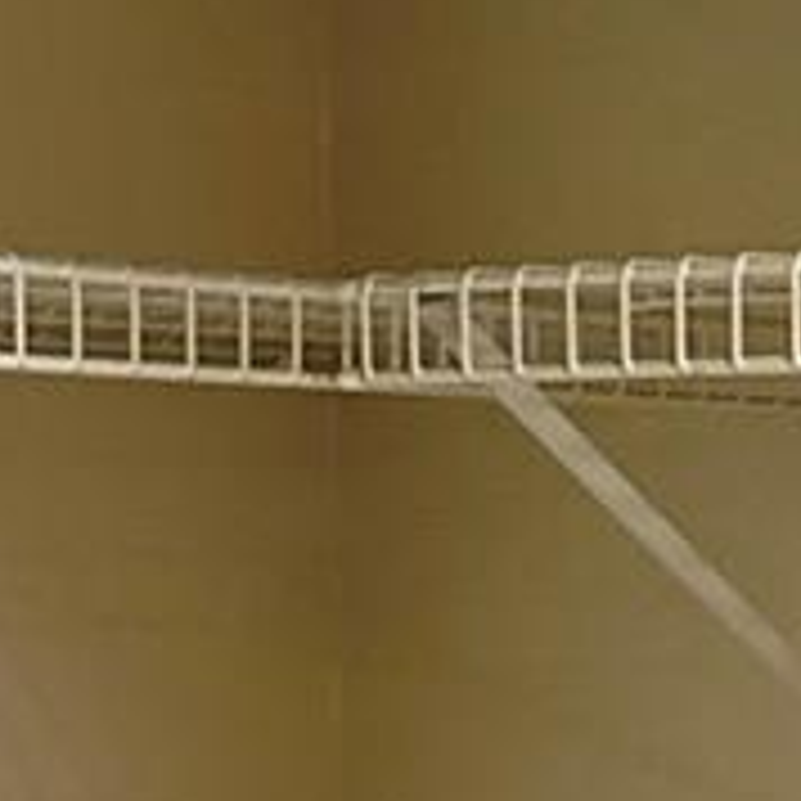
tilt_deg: -7.1
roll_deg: -0.9
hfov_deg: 12.0
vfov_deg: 12.0
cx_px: 855
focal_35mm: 143
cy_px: 936
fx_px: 3744
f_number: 1.78
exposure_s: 1/60
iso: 800
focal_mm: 6.86
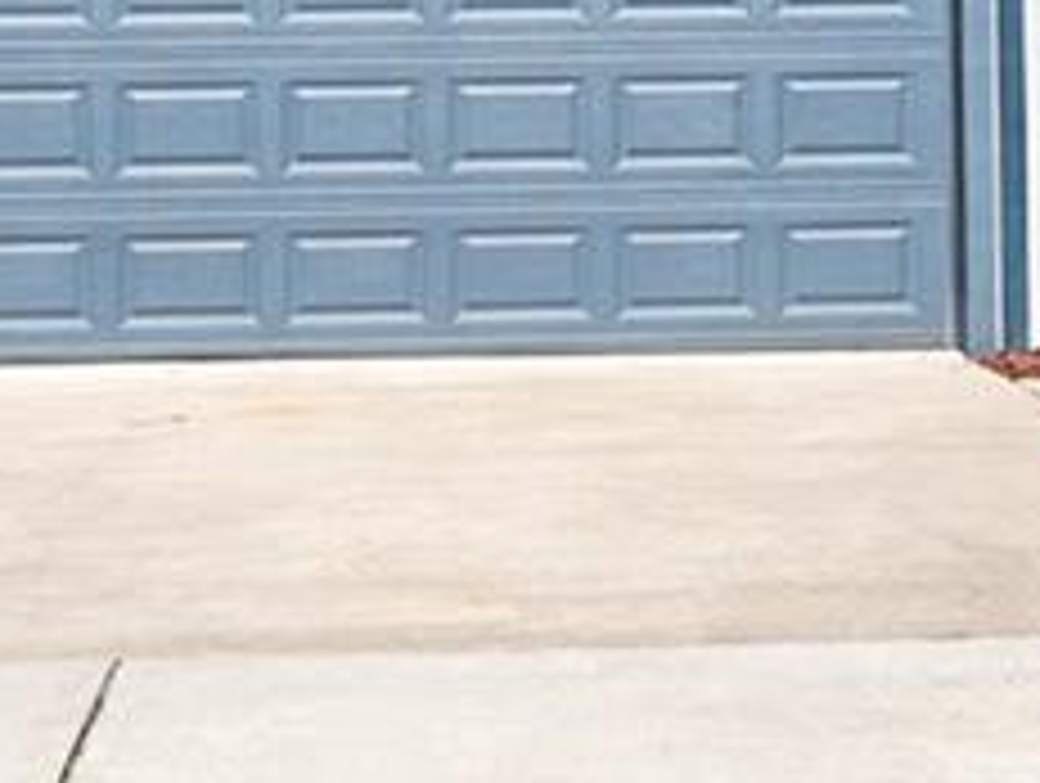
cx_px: 675
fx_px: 3400
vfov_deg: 13.0
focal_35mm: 113
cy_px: -14
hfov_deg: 17.4
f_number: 7.1
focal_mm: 17
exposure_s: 1/800
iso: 400
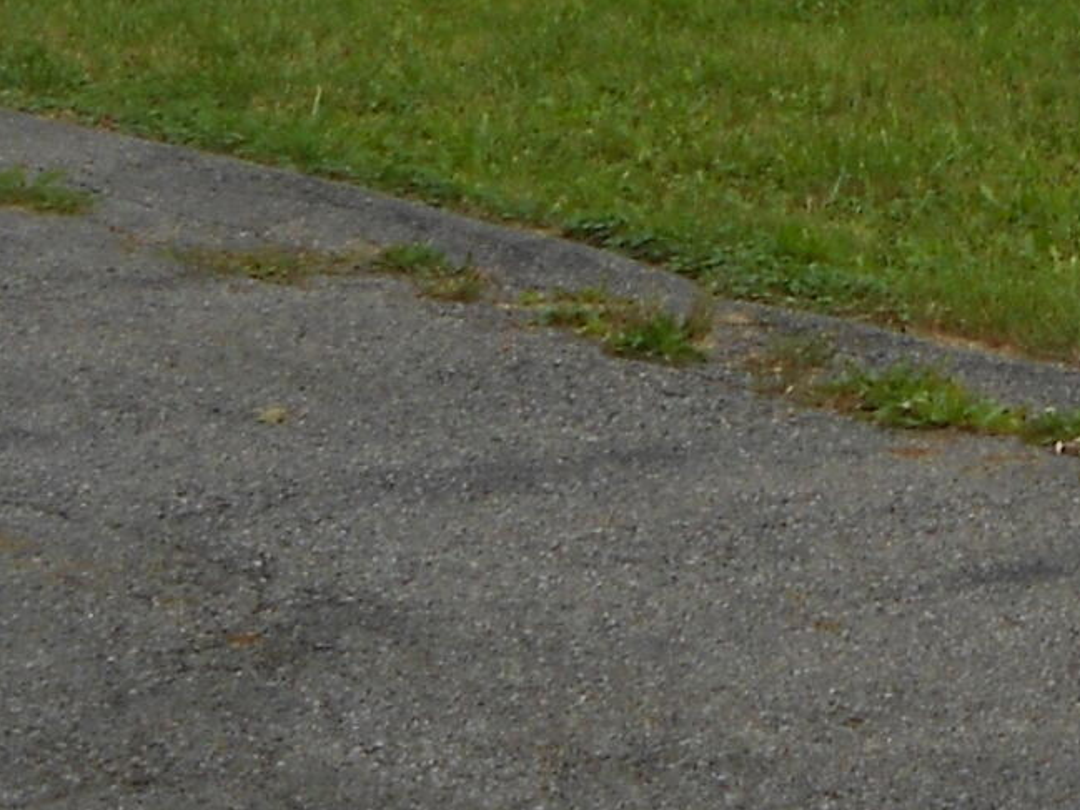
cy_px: -910
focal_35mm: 171
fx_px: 5336
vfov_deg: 8.2
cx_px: 1791
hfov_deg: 11.0
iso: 80
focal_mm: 6.7
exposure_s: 1/320
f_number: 3.9
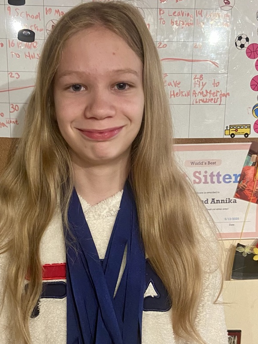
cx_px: 103
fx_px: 368
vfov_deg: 49.5
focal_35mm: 37
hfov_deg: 38.5
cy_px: 220
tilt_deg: -12.5
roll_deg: +0.0
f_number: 1.8
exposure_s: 1/60
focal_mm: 4.25
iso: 200
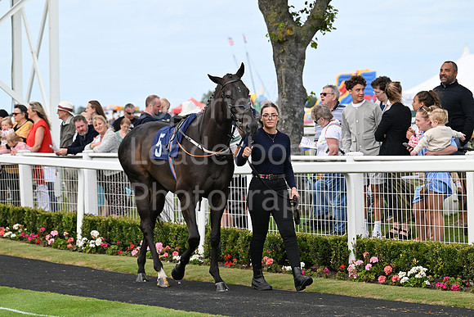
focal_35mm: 140
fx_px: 1844
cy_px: 158
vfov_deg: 9.8
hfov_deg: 14.7
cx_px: 237
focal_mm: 140
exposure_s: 1/1000
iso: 500
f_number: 5.6
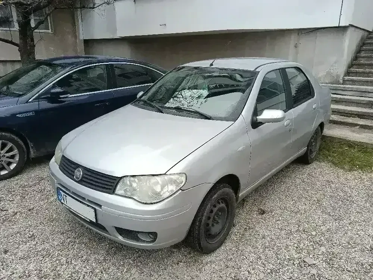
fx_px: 291
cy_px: 140
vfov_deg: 51.4
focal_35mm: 27
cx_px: 186
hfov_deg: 65.3
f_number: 1.9
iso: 186
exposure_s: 1/101
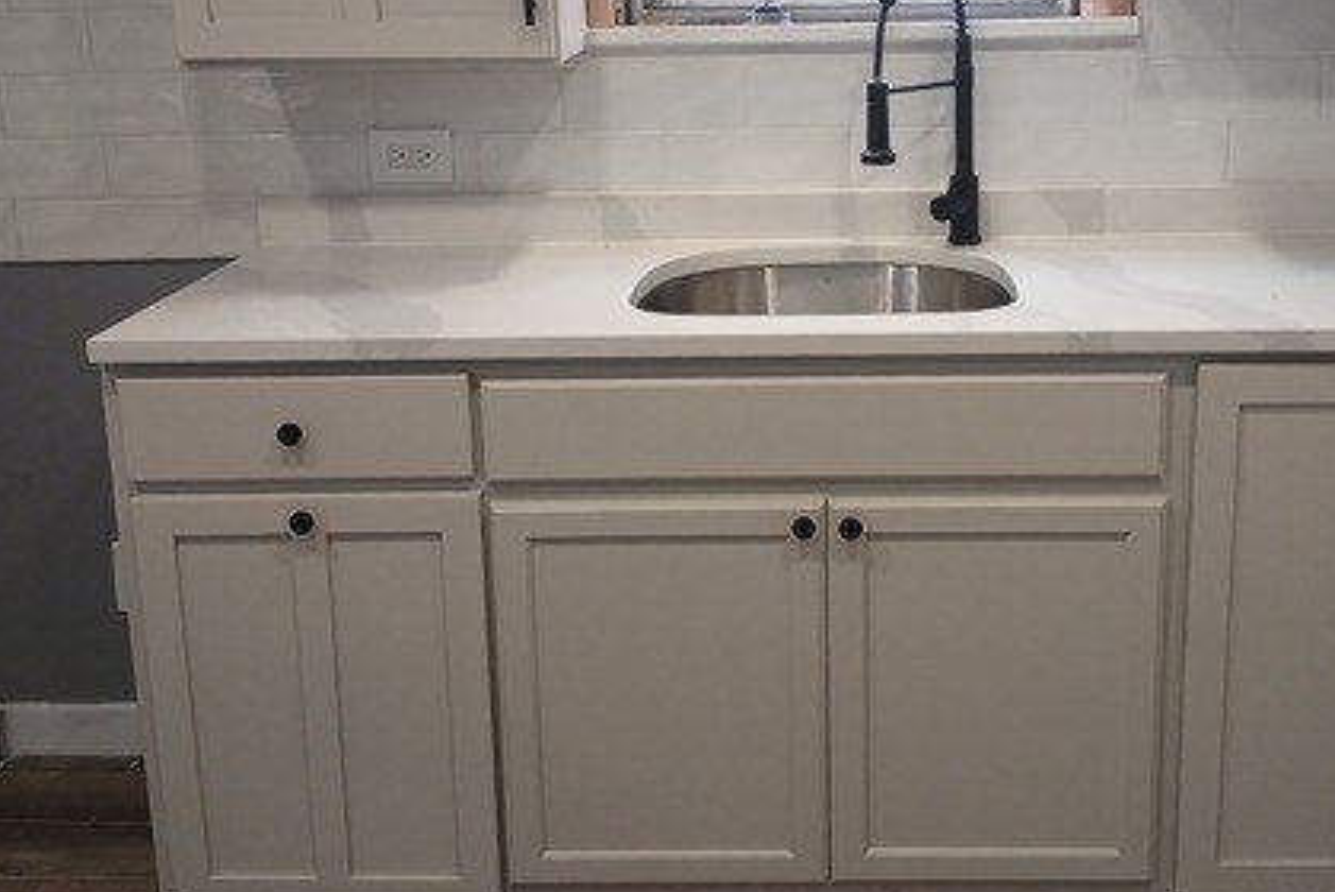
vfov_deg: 30.9
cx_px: 801
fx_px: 1596
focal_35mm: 43
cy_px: 280
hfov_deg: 45.2
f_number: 1.8
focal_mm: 3.98
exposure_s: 1/60
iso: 125
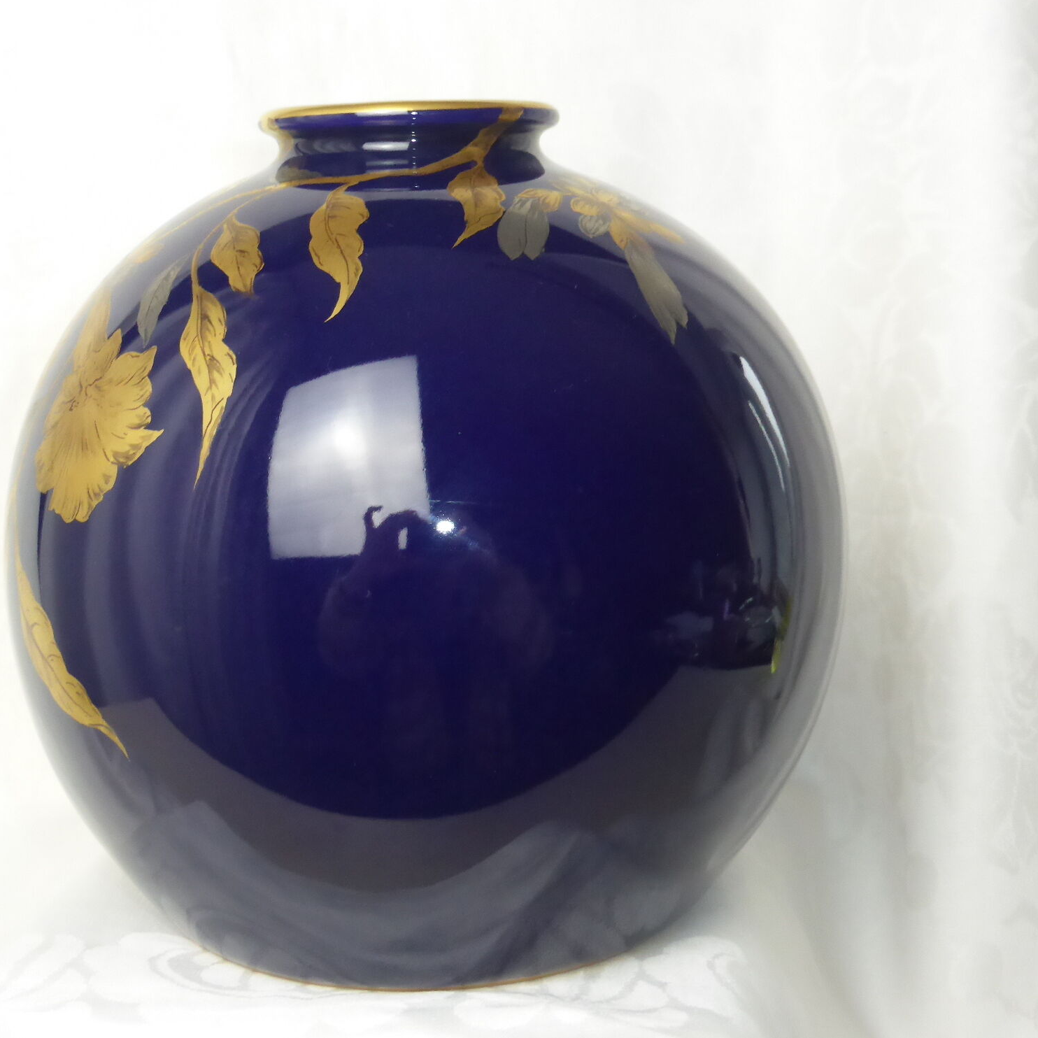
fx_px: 1900
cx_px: 429
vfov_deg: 30.6
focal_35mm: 56
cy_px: 516
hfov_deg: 30.5
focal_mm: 8.5
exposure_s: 1/60
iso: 500
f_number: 4.2
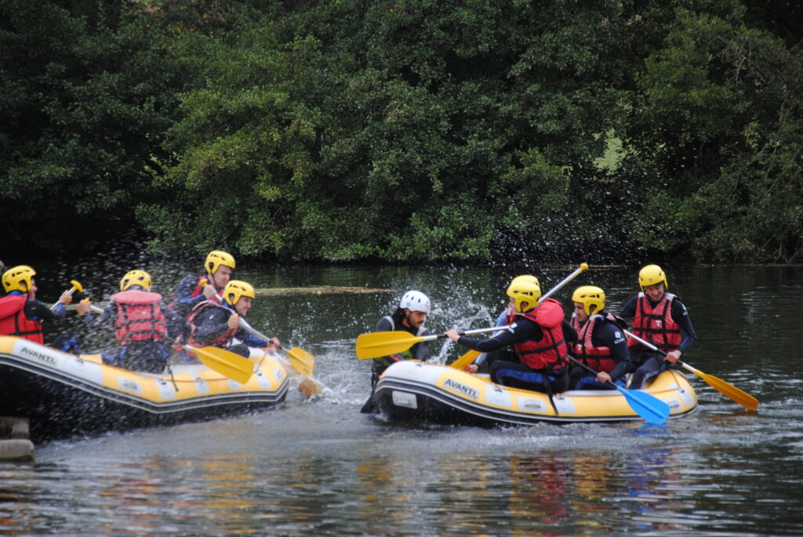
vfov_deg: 8.7
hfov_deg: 13.0
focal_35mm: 158
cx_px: 402
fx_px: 3517
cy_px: 268
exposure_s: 1/250
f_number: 5.6
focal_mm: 105
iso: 200
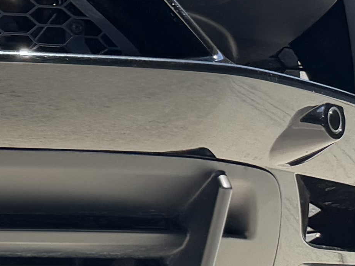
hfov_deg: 10.3
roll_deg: +0.1
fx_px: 1518
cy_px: 46
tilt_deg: +0.2
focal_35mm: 148
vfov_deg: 10.0
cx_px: -661
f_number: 1.78
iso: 100
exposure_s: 1/1855
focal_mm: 6.76
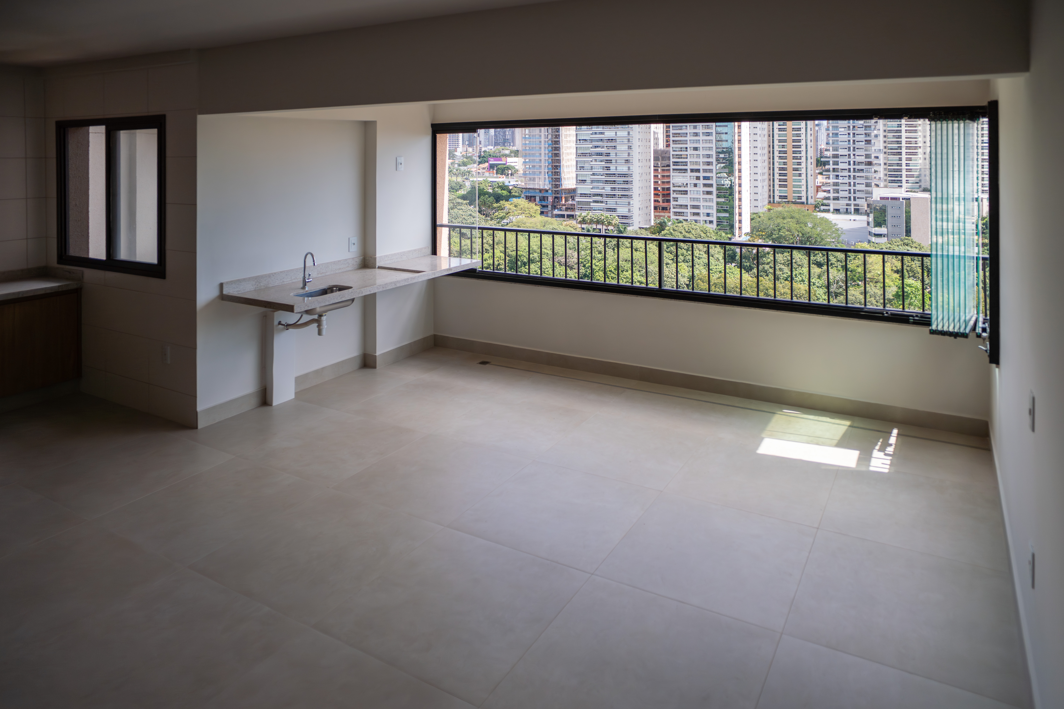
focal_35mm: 20
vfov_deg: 61.9
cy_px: 354
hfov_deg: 84.0
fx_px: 591
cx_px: 532
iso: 200
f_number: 2.8
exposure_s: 1/4000
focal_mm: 20
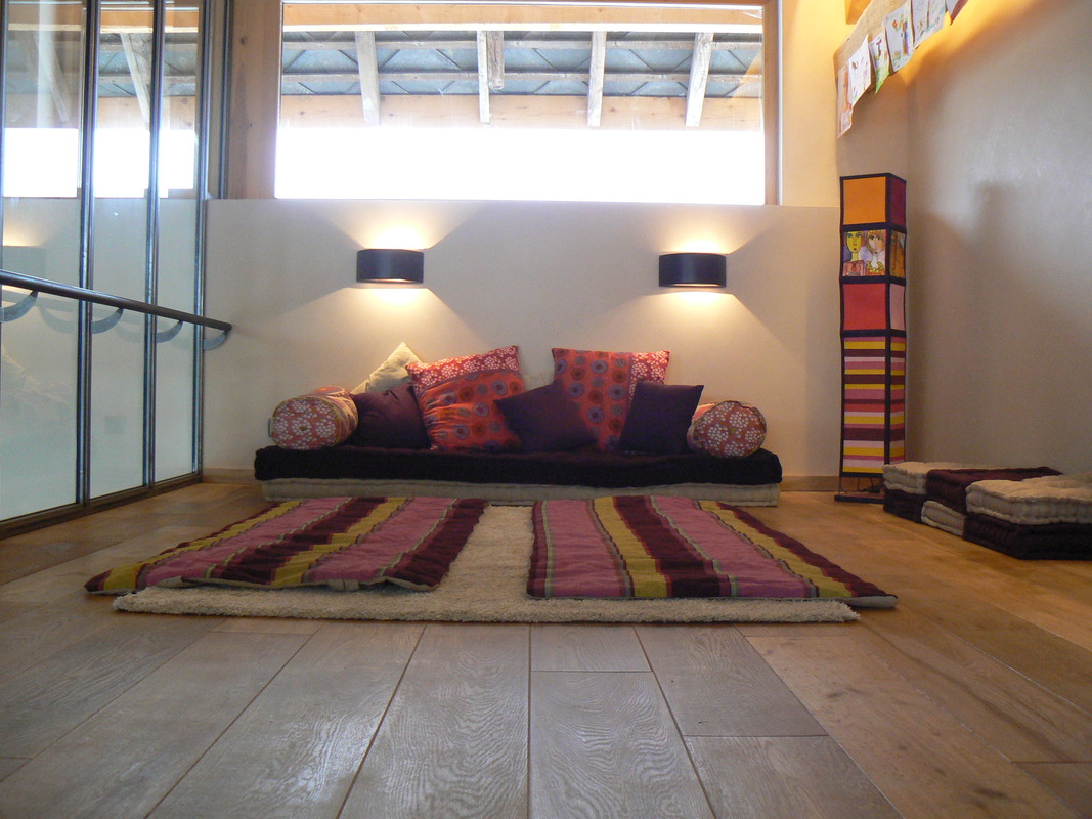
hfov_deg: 51.4
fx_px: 1136
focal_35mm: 36
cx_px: 546
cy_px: 410
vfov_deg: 39.6
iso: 200
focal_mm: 6
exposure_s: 1/20
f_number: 2.8
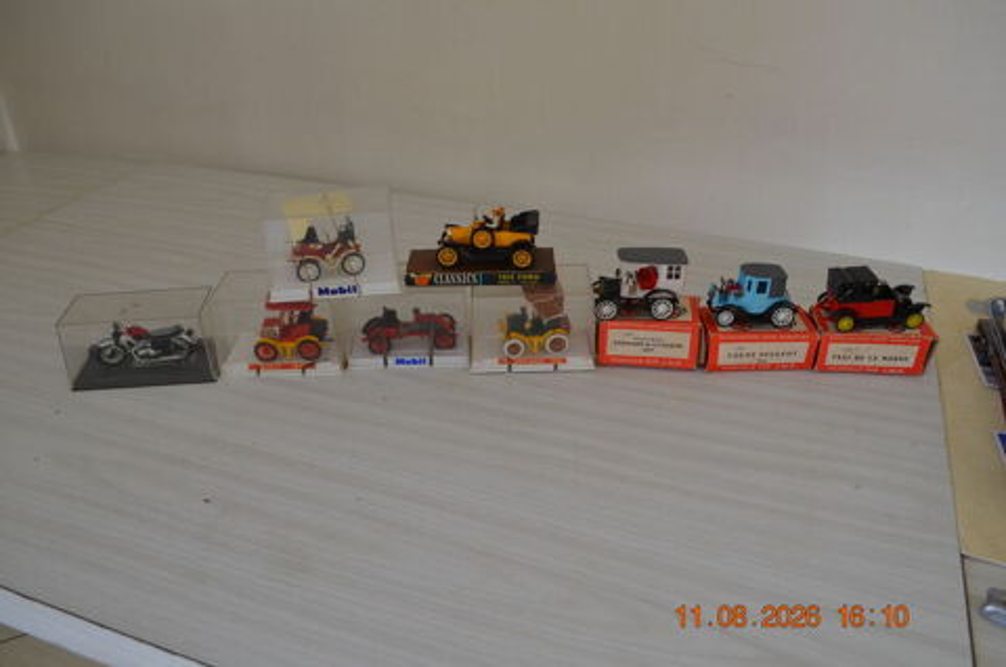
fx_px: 837
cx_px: 503
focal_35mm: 30
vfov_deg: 43.4
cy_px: 334
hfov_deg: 62.0
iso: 400
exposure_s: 1/125
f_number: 5.6
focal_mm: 20
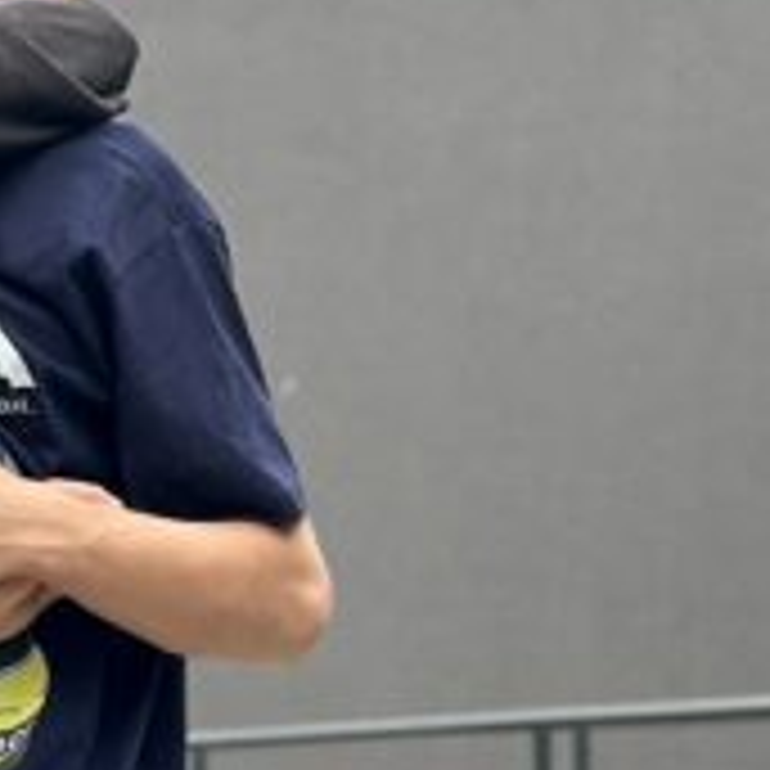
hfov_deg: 8.6
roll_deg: -1.2
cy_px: 77
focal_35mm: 191
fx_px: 4807
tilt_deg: +6.9
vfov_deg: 9.1
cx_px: -874
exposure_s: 1/767
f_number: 1.78
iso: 80
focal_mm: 6.86
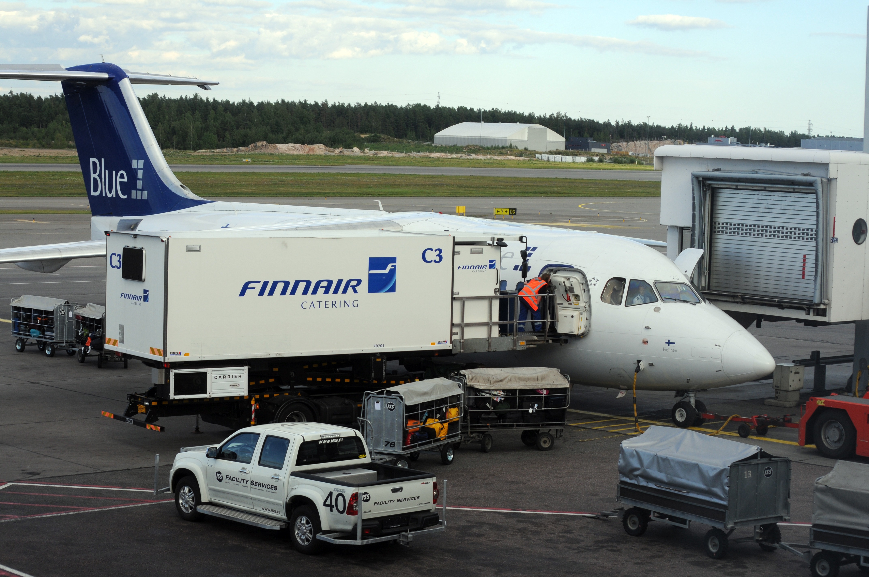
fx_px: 1808
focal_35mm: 75
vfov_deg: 18.1
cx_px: 434
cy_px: 288
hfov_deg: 27.0
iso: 200
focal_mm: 50
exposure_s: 1/320
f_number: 9
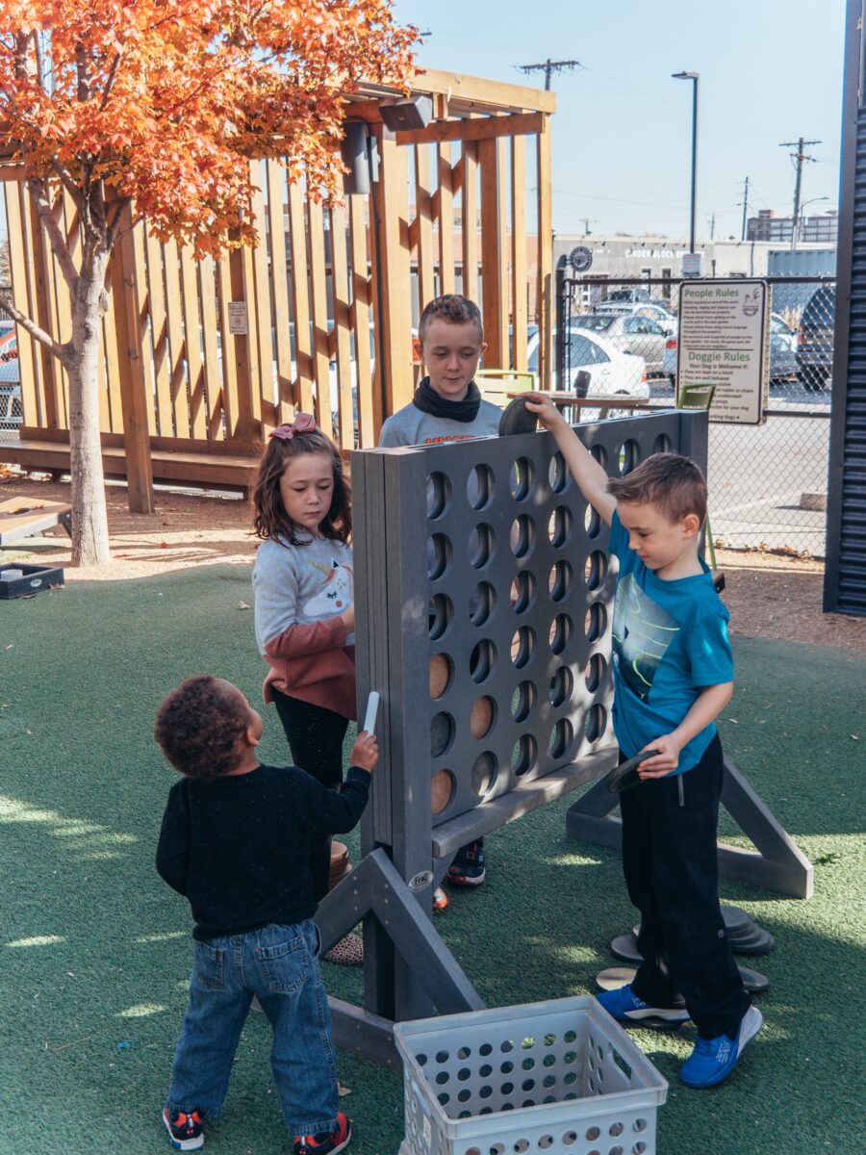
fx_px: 1334
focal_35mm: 40
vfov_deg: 46.8
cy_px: 578
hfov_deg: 36.0
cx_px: 433
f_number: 4.3
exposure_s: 1/400
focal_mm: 20
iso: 200
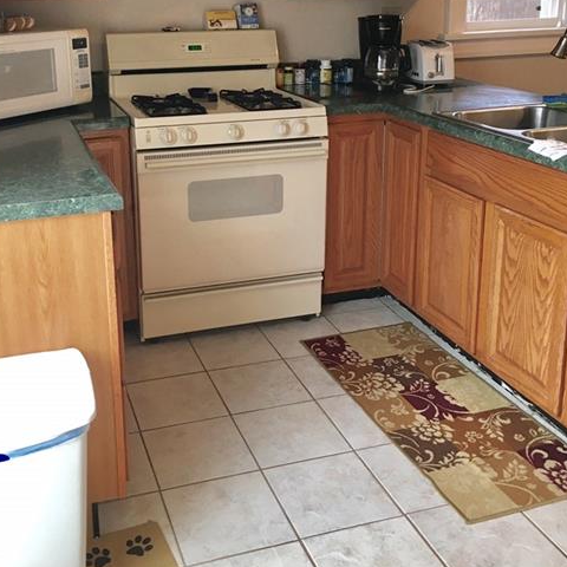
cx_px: 230
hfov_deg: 40.8
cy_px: 182
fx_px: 760
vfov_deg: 40.3
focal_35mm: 41
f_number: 2.2
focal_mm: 4.15
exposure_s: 1/30
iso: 50
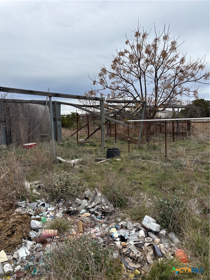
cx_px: 105
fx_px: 210
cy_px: 140
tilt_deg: -4.7
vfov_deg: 67.3
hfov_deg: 53.1
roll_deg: +1.0
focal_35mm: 26
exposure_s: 1/1418
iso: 50
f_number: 1.6
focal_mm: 5.96
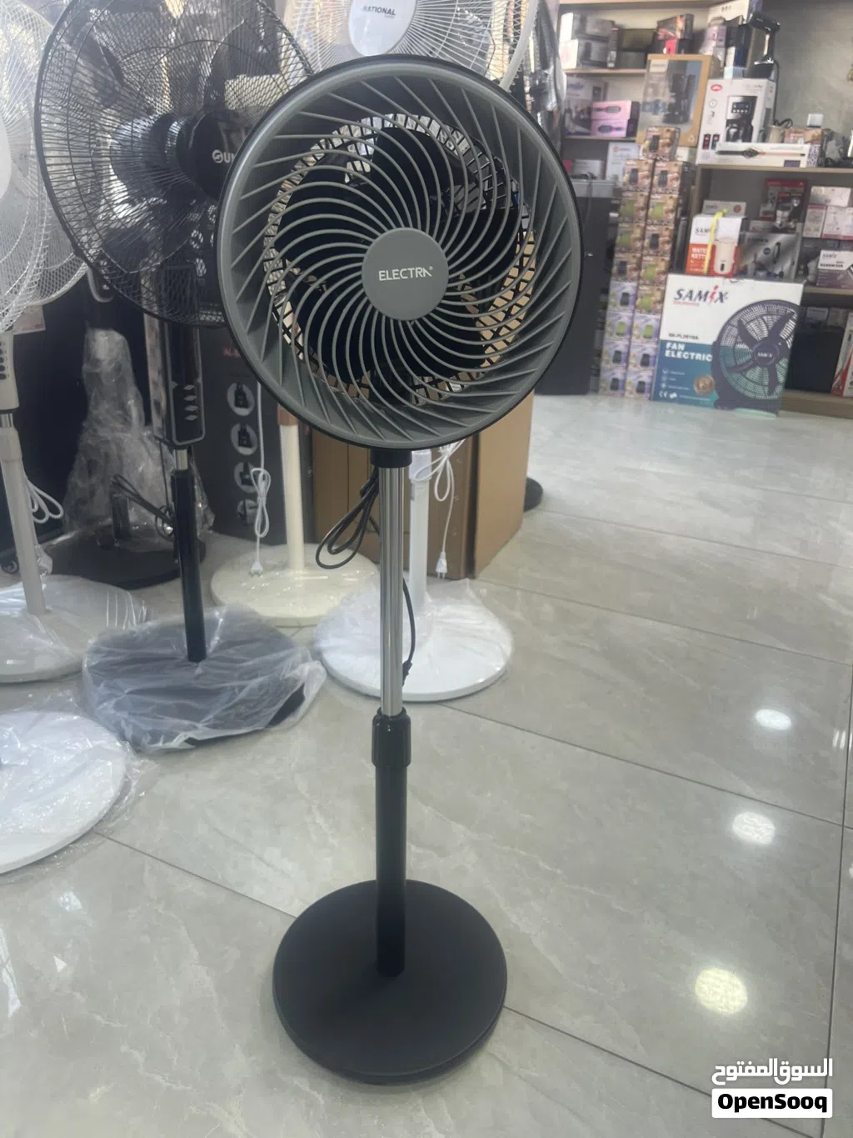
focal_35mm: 26
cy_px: 569
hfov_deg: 53.1
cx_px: 426
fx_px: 854
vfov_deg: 67.3
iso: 80
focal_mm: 5.7
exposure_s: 1/100
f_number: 1.5
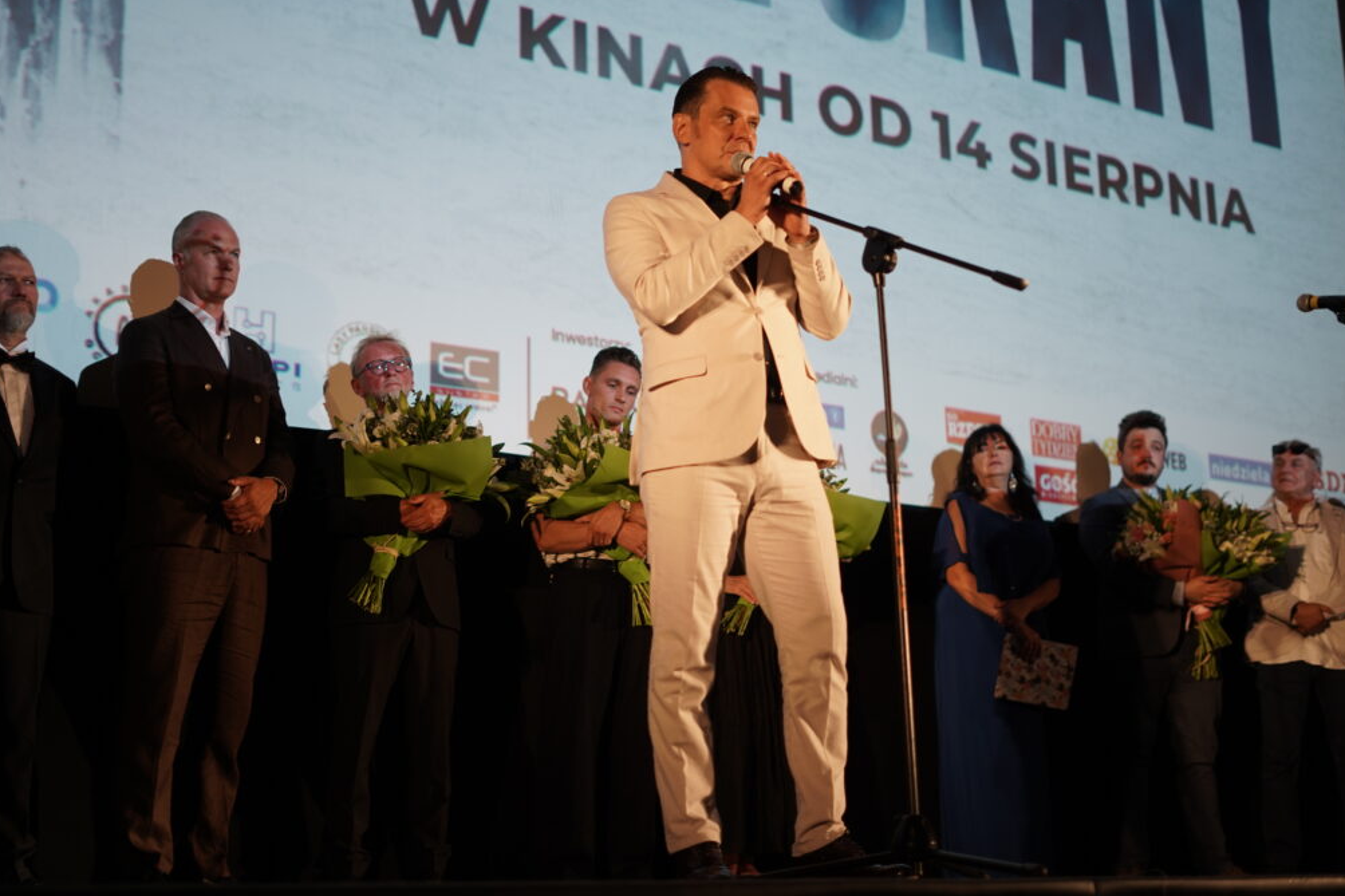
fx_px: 1905
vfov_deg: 26.5
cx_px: 677
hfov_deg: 38.9
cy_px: 453
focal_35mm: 51
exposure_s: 1/100
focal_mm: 50
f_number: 1.8
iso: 320
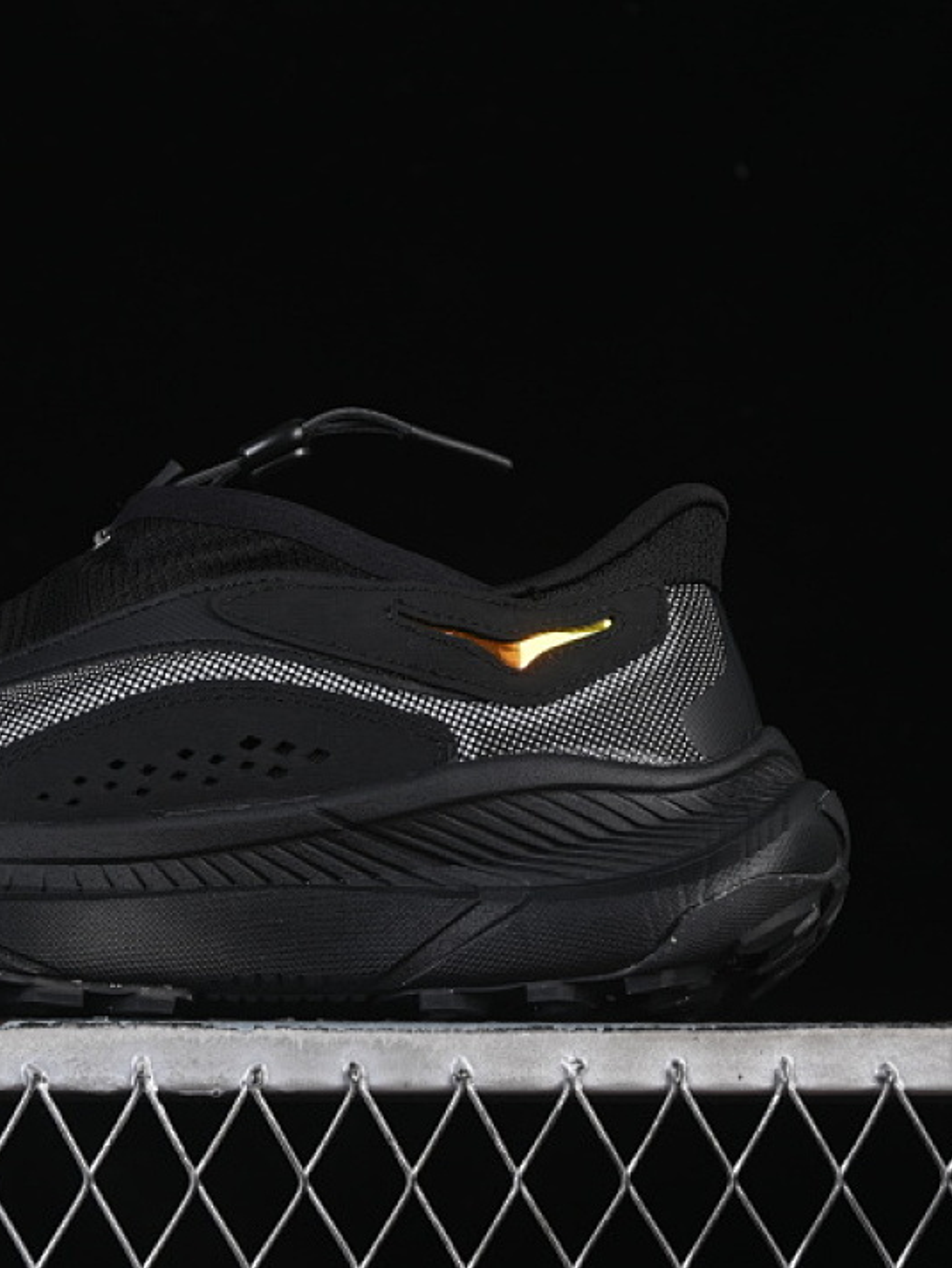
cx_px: 158
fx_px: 3995
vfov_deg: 18.0
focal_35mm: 109
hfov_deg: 13.5
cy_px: 636
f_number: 7.1
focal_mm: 50
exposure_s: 1/125
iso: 160
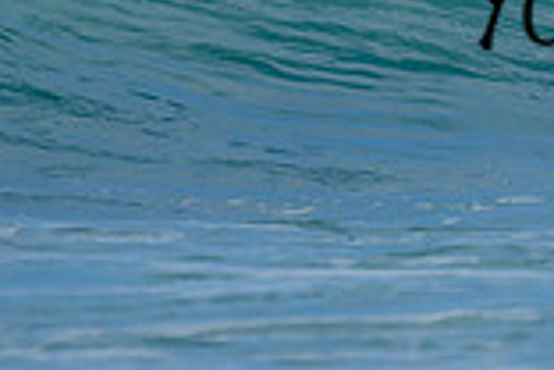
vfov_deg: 0.3
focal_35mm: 4085
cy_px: 87
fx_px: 62859
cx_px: 1103
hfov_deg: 0.5
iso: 250
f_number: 6.3
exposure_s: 1/2000
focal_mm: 800
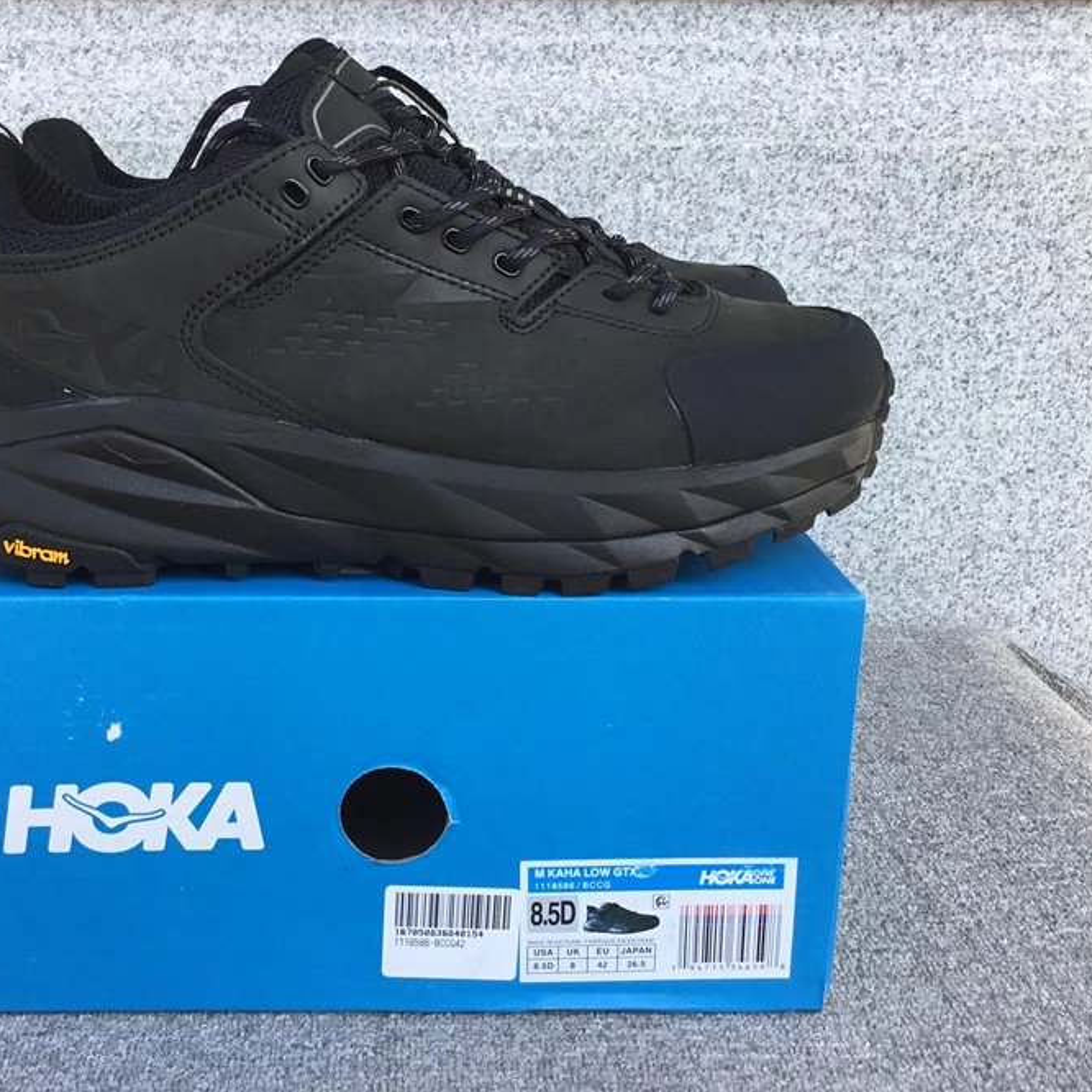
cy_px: 545
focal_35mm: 37
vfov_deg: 44.9
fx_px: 1321
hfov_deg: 44.5
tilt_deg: -18.4
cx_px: 407
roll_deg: +0.1
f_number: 2.4
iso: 25
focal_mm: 3.3
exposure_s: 1/317
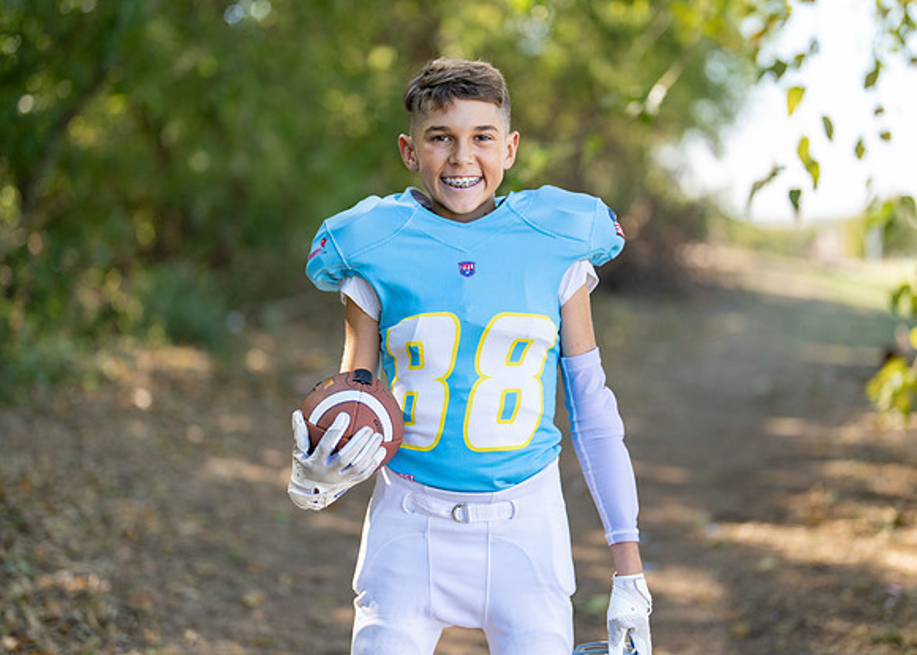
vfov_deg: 24.6
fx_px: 1497
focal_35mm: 58
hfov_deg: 34.0
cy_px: 297
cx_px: 485
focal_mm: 50
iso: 100
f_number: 1.2
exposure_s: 1/1250
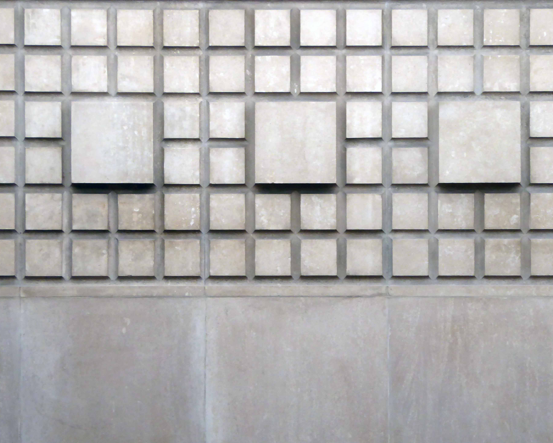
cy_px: 185
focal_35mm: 154
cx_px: 247
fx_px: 2521
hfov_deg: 12.5
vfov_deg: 10.0
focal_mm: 19
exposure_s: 1/60
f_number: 5.1
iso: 200
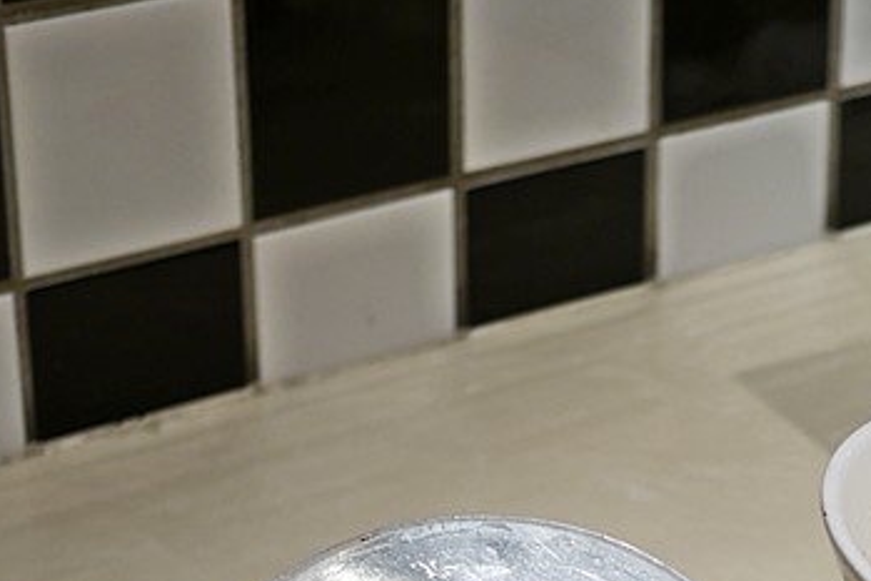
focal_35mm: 149
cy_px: 797
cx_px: 1018
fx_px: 3606
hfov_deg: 13.4
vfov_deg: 9.0
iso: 200
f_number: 1.8
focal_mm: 25
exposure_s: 1/250
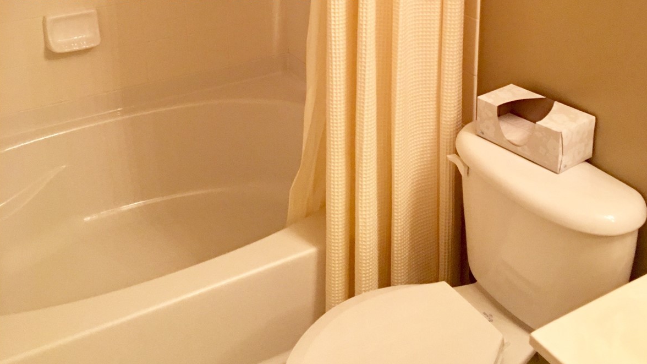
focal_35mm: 43
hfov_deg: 47.4
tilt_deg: -16.3
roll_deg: +1.3
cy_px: -12
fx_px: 738
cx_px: 327
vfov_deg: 26.1
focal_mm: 4.15
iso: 100
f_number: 2.2
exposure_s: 1/15
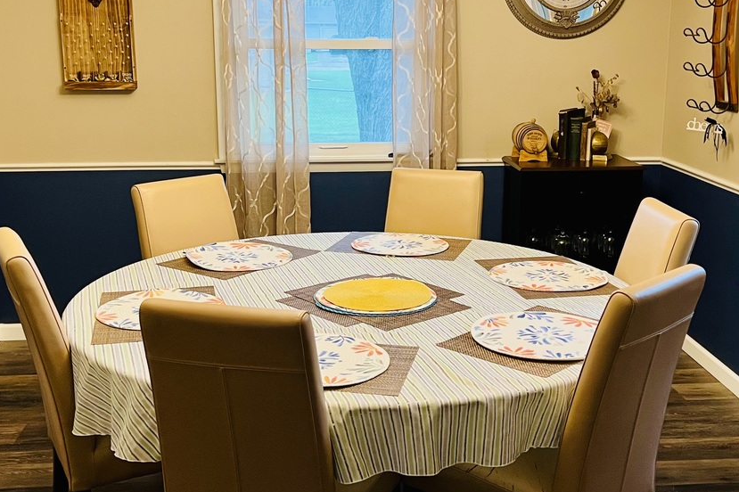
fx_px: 964
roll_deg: -0.6
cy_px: 217
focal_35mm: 47
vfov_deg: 28.6
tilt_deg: -11.6
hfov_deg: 41.9
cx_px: 383
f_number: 1.5
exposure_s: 1/60
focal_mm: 5.7
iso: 160
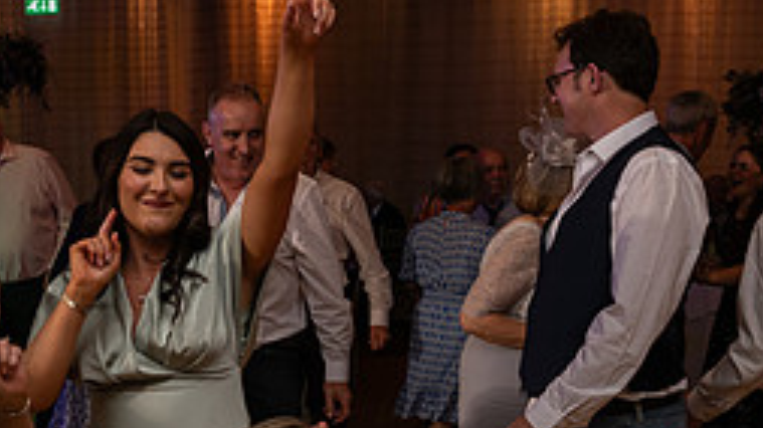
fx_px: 1557
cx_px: 136
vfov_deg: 15.5
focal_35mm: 77
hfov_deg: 26.9
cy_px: 378
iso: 500
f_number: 3.5
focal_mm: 32
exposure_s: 1/160
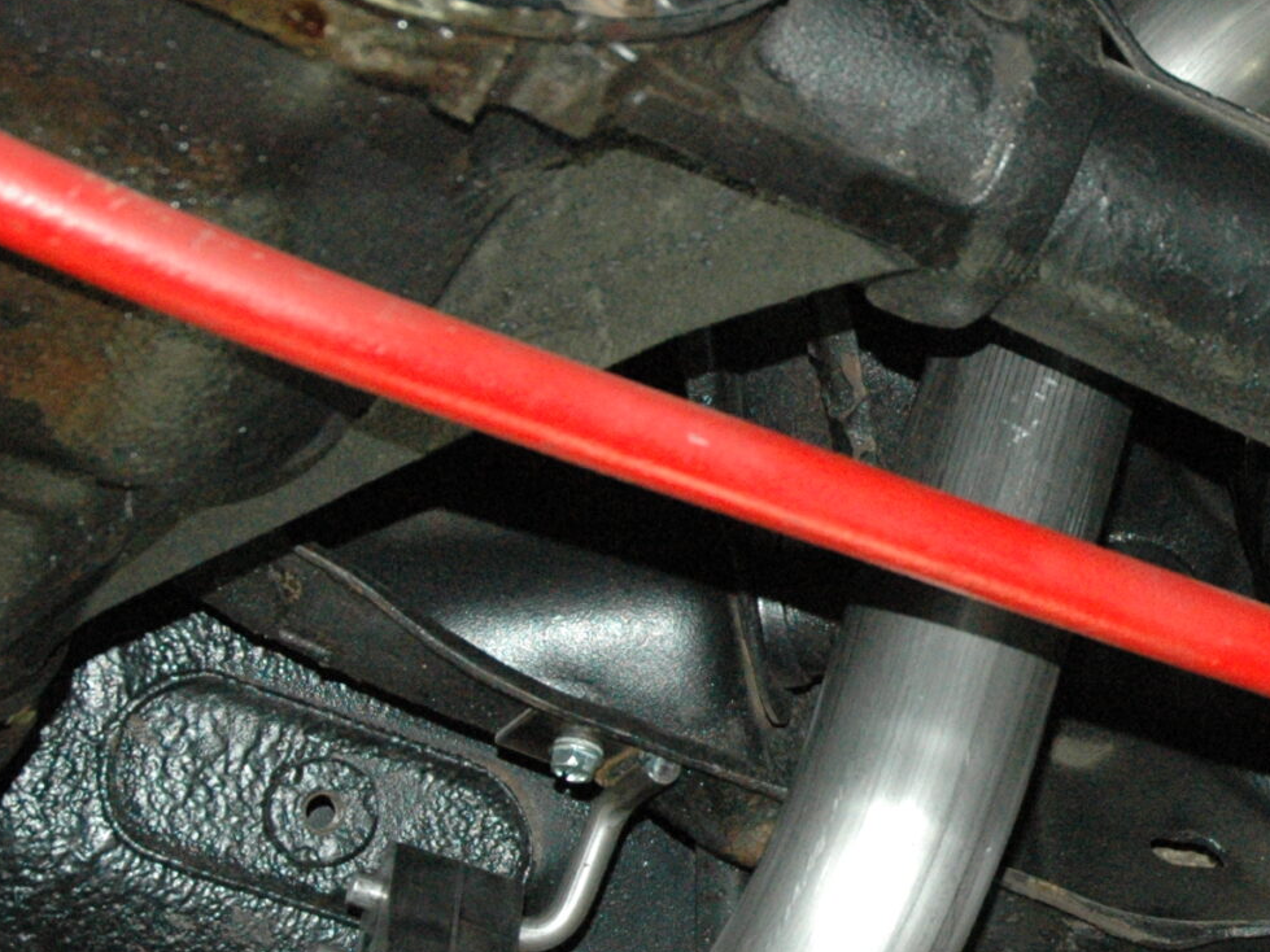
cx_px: 1400
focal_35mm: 109
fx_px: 4008
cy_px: 410
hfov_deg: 17.4
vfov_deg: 13.5
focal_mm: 29
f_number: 5
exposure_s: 1/60
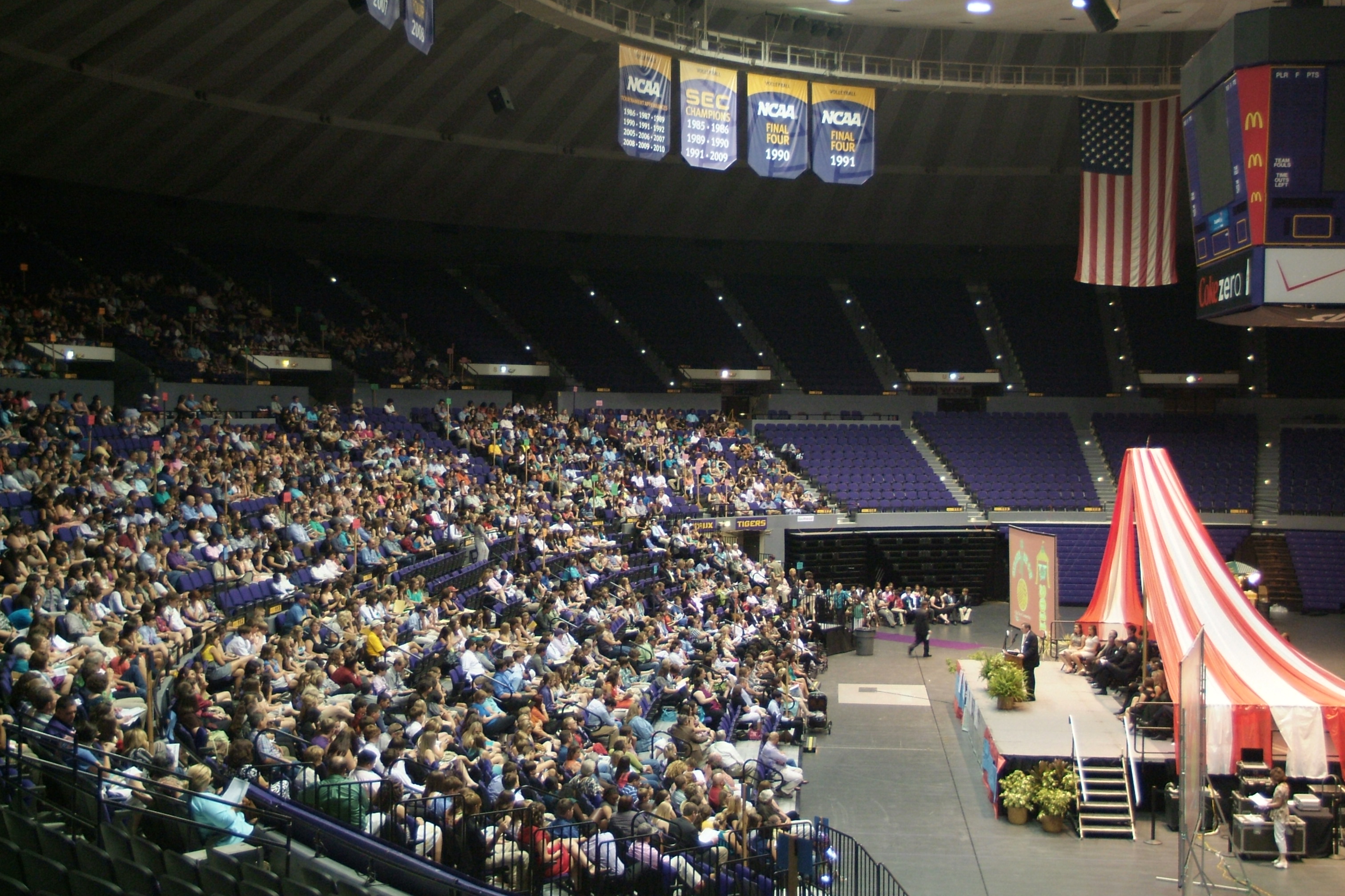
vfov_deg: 31.9
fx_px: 1569
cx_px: 672
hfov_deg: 46.4
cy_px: 448
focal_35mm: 42
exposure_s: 1/30
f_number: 2.8
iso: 1600
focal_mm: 28
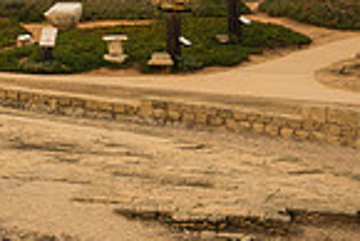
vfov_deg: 7.4
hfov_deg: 10.6
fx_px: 1802
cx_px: -308
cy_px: -190
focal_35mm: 180
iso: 100
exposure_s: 1/640
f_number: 3.5
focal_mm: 45
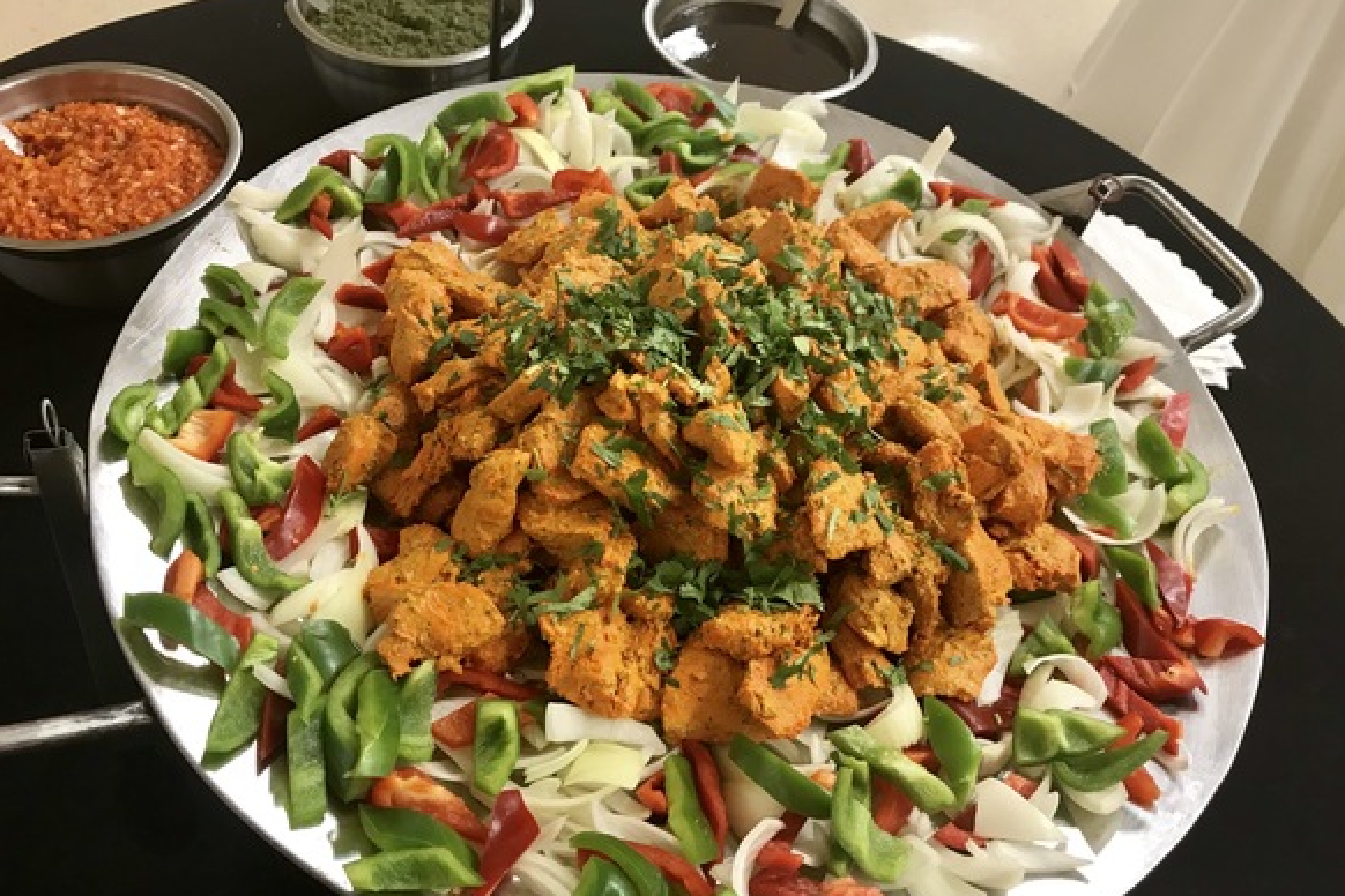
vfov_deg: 43.6
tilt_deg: -49.9
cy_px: 427
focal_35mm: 30
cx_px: 682
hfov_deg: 61.9
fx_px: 1121
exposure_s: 1/15
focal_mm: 3.99
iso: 40
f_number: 1.8
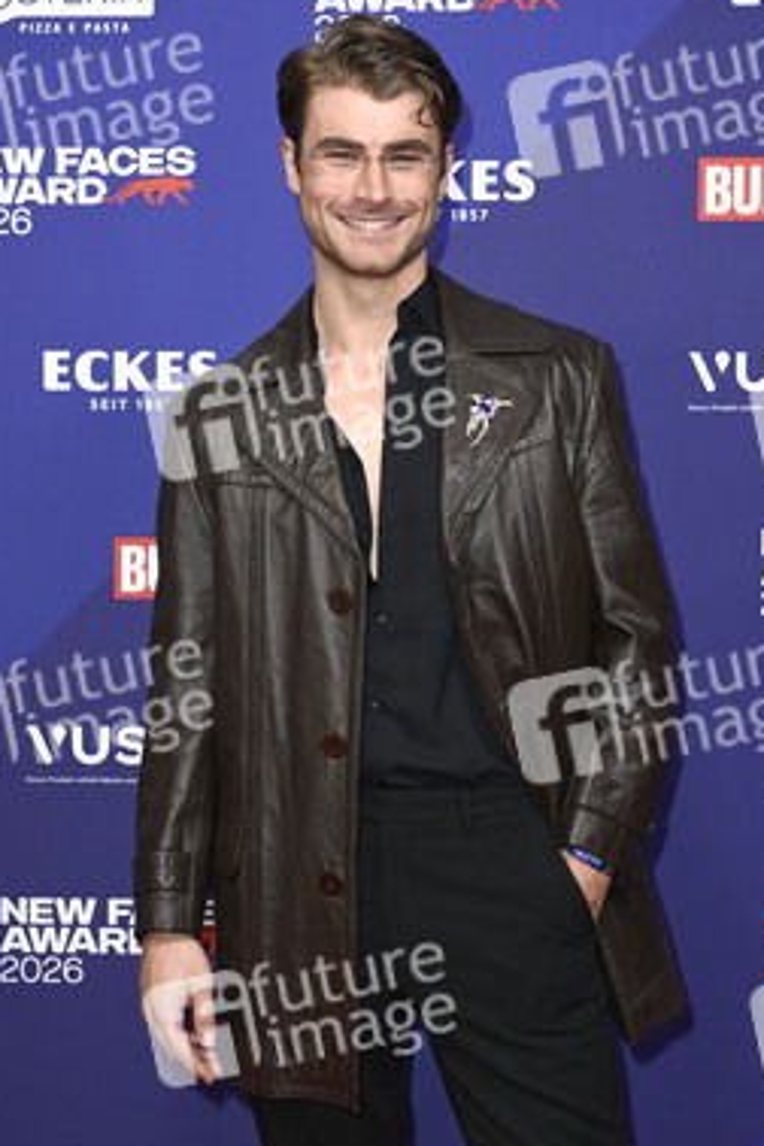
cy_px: 561
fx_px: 2355
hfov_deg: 18.4
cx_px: 388
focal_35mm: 74
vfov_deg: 27.3
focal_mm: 70
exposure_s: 1/250
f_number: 5.6
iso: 500
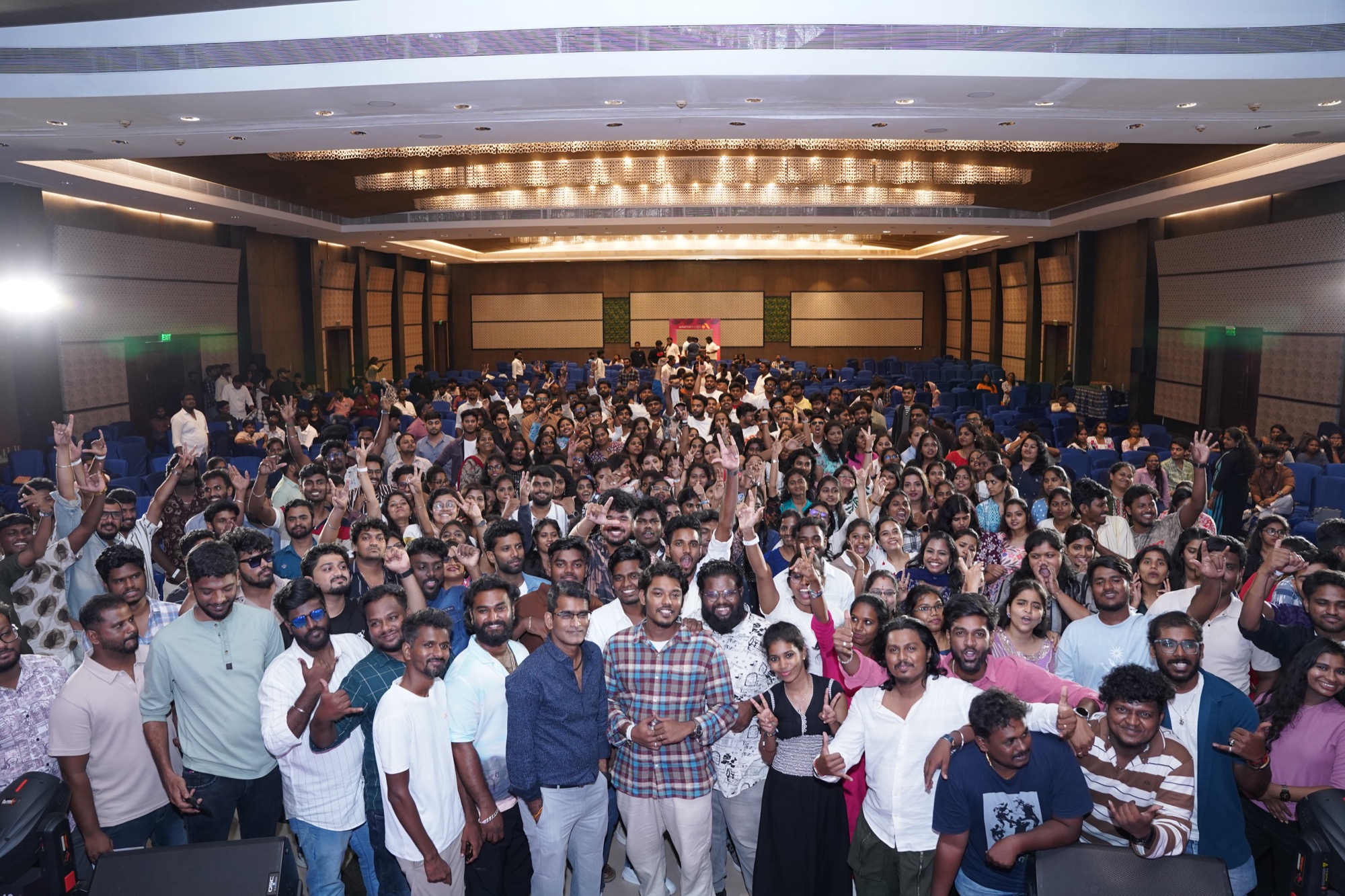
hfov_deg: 73.7
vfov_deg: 53.1
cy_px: 448
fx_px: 897
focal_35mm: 24
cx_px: 672
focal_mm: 24
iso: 2000
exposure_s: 1/160
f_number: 5
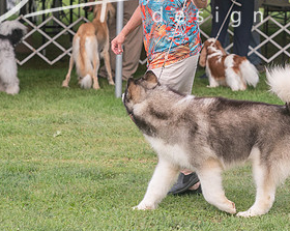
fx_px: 1885
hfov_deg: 8.8
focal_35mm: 220
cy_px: 53
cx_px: 113
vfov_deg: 7.0
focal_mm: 97
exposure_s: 1/640
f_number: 4.5
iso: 200
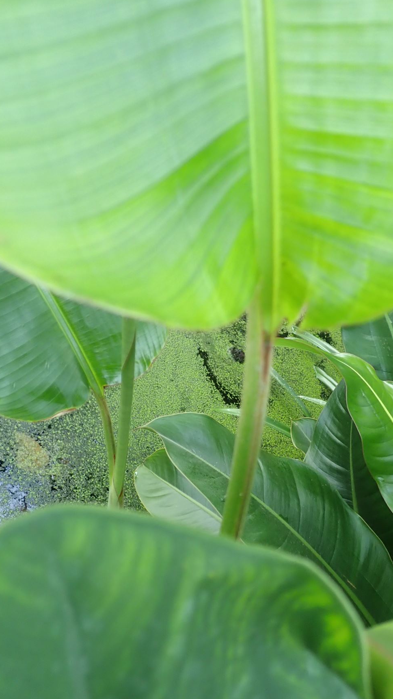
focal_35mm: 38
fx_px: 704
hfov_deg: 31.0
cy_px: 339
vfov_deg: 52.8
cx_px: 257
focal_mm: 5.5
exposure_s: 1/60
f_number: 2.3
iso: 200
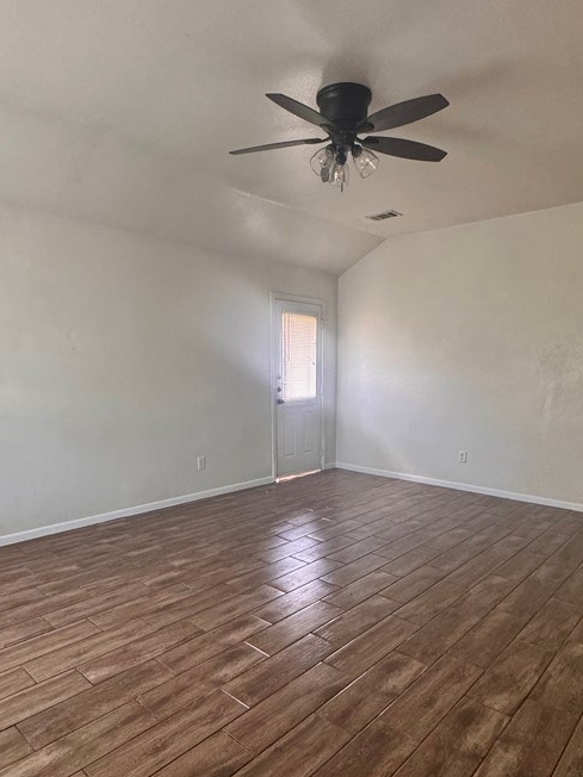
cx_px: 308
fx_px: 494
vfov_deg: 75.0
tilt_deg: -14.0
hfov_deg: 61.0
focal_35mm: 22
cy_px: 487
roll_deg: +0.3
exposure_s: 1/77
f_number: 2.2
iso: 320
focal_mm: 2.22
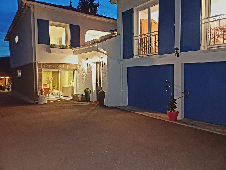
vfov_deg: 54.9
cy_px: 85
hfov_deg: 69.4
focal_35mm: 25
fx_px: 163
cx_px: 113
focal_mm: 4.65
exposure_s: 1/13.4
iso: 1600
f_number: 1.8
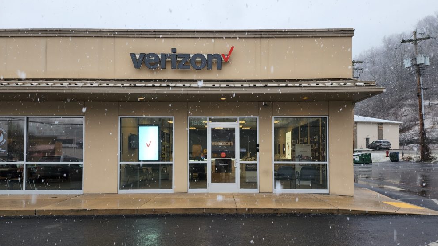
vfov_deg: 44.1
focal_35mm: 26
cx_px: 226
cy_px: 152
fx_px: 302
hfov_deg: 71.9
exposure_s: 1/180
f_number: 1.8
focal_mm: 6.4
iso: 40
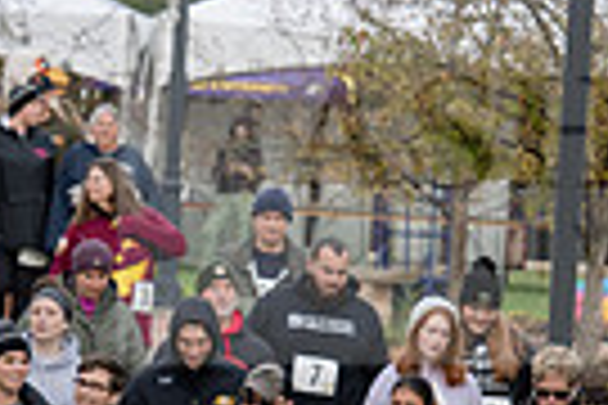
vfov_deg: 2.1
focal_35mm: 643
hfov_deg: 3.2
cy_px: 533
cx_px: -18
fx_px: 10859
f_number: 6.3
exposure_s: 1/500
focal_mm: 150
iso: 640
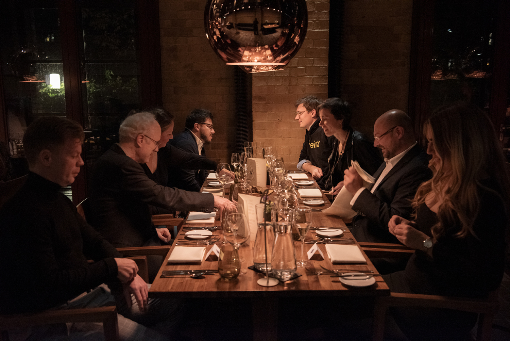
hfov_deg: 53.1
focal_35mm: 36
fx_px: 510
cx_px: 255
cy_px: 170
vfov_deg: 36.9
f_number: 4.5
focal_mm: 36
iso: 2000
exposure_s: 1/40
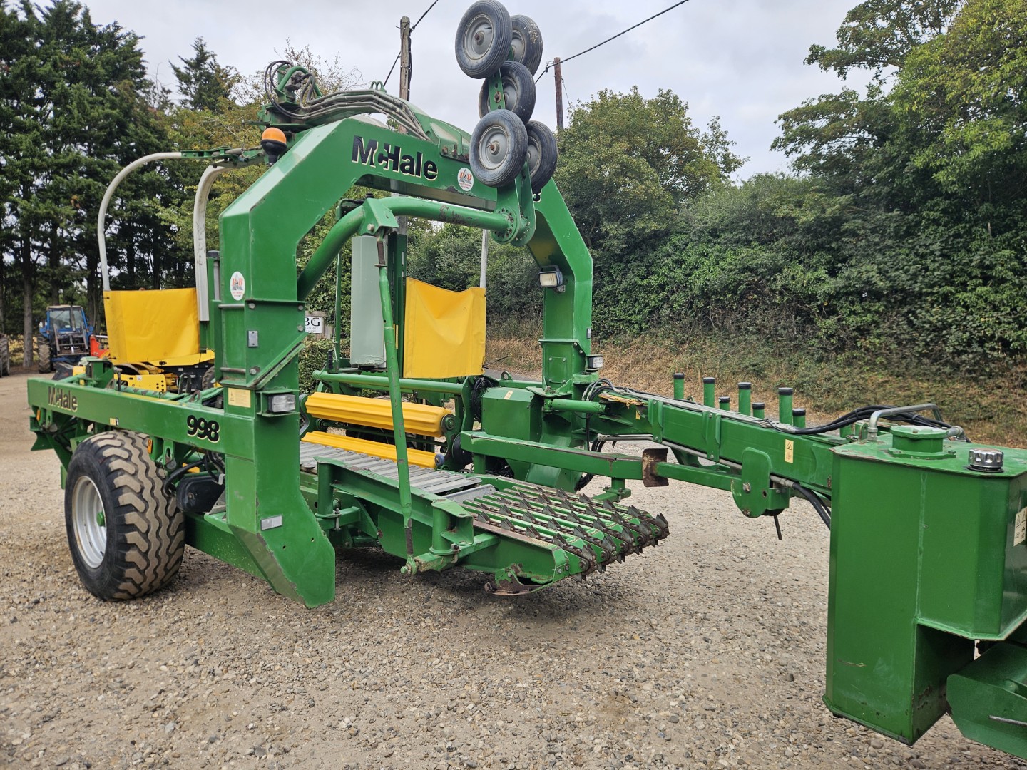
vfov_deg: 58.9
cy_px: 385
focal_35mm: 23
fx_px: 682
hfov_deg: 73.9
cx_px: 514
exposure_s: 1/742
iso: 25
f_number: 1.8
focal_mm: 5.4
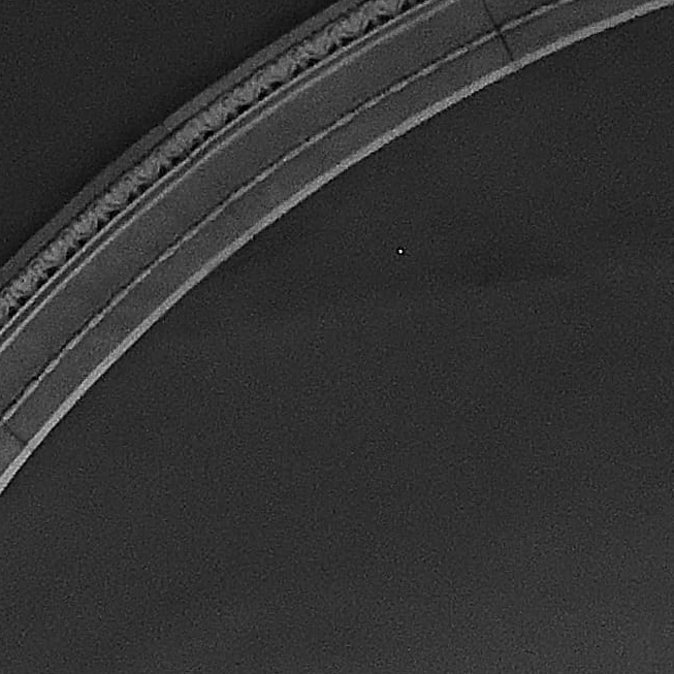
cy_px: -898
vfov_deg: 3.4
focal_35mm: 515
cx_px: -2227
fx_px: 11345
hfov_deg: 3.2
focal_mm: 44
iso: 800
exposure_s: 1/30
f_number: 4
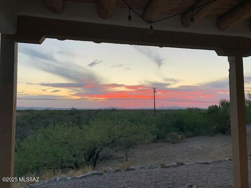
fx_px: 189
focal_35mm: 26
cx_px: 126
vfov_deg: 53.1
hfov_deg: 67.3
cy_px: 94
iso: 100
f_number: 1.8
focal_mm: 4.25
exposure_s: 1/112
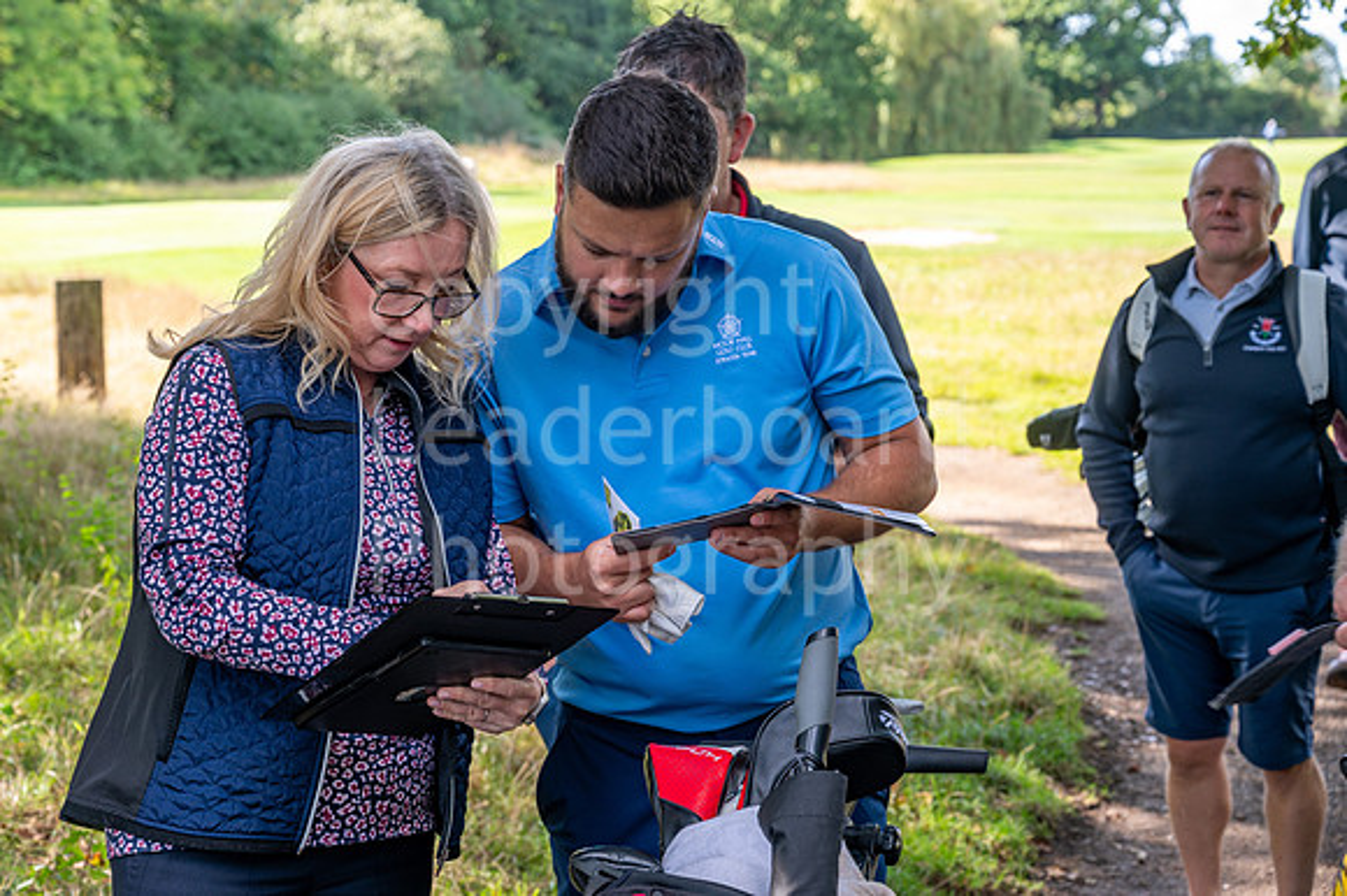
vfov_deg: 18.2
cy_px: 417
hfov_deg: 27.0
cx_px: 627
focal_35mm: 75
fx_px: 2799
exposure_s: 1/60
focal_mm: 70
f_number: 6.3
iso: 100
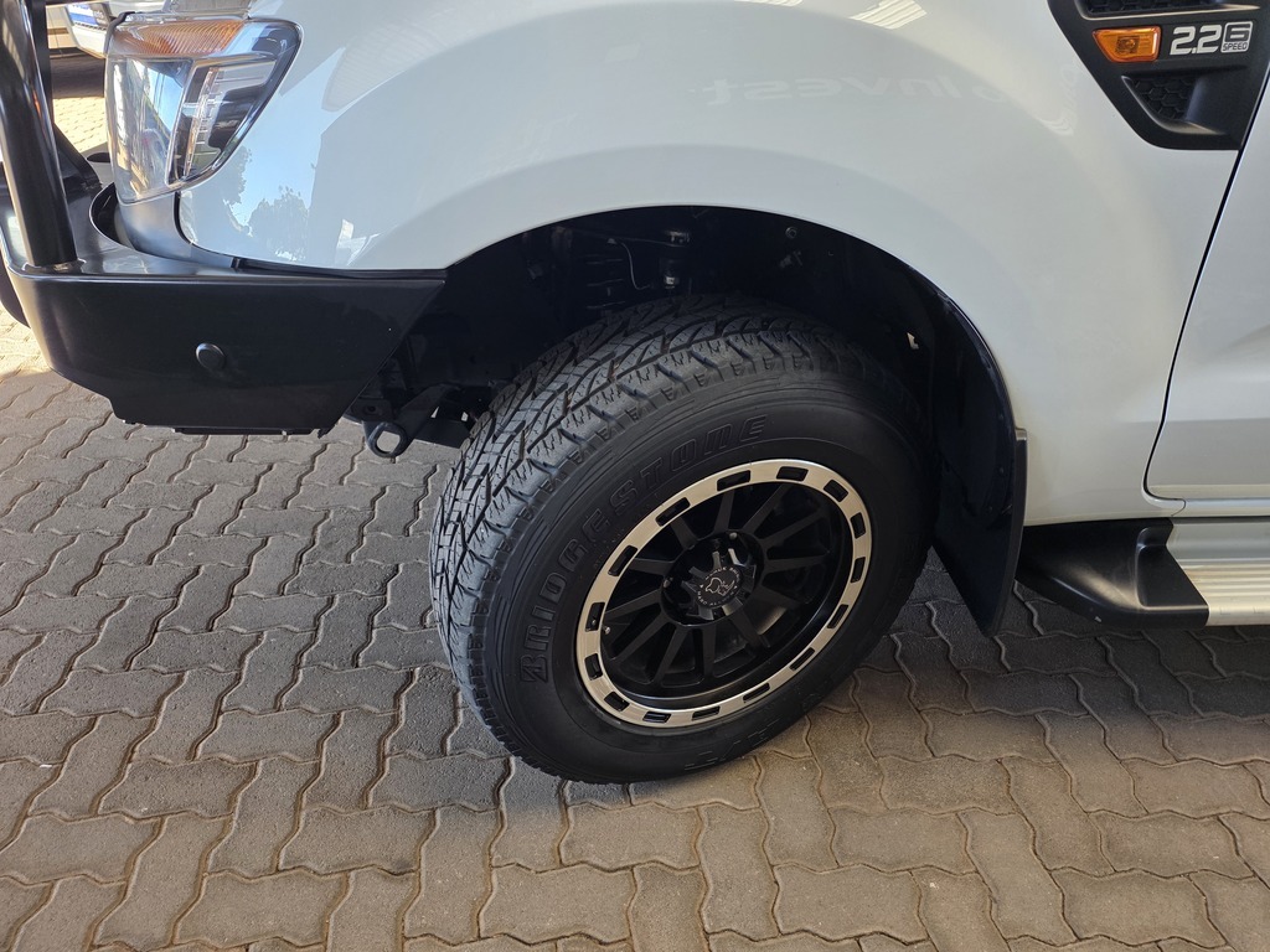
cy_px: 476
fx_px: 844
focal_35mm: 23
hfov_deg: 73.9
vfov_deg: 58.9
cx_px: 635
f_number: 1.7
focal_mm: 6.25
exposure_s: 1/180
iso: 125
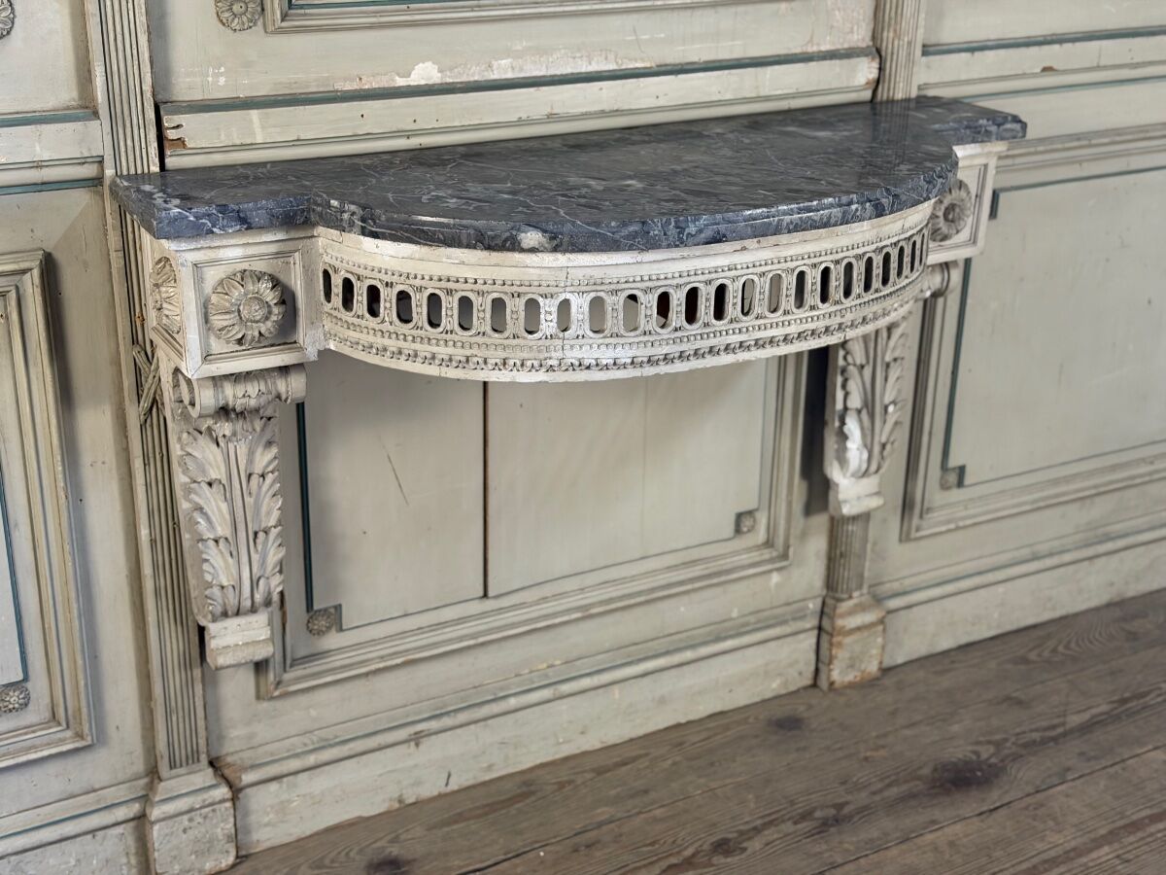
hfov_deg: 39.7
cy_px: 438
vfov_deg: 30.3
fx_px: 1617
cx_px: 583
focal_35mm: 48
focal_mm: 6.76
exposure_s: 1/50
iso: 160
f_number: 1.78
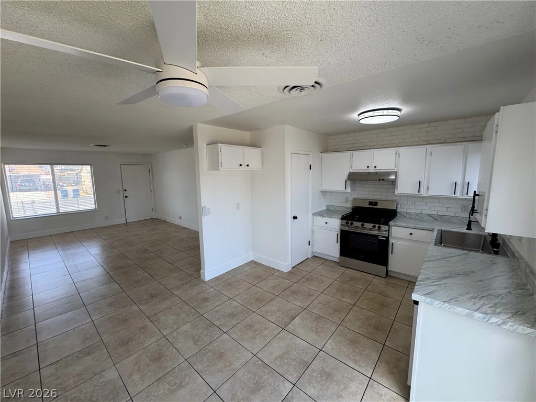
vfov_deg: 85.7
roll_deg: +0.7
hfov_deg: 102.1
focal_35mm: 14
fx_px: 217
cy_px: 201
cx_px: 268
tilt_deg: -7.0
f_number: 2.2
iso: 40
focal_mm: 2.22
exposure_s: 1/120
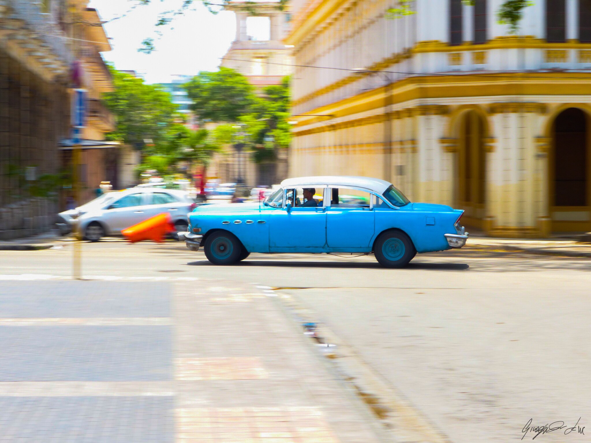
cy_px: 222
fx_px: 1776
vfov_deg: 14.2
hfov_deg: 18.9
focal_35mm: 104
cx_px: 296
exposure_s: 1/60
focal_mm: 18.7
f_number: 7.1
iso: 100
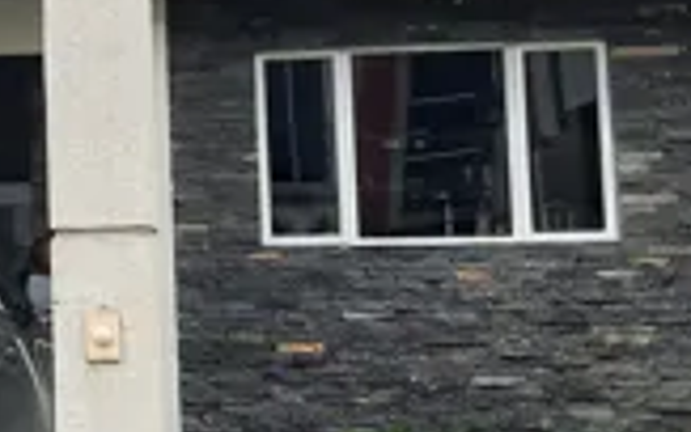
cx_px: -231
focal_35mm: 103
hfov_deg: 18.6
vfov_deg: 12.7
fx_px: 1940
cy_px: 97
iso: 32
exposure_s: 1/287
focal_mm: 4.6
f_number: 2
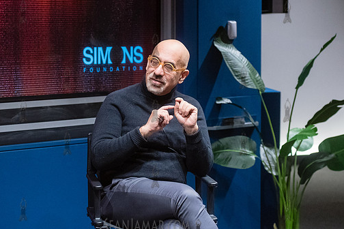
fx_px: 1070
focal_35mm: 112
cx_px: 152
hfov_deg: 18.3
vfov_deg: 12.2
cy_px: 91
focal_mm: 80
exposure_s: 1/200
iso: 6400
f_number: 4
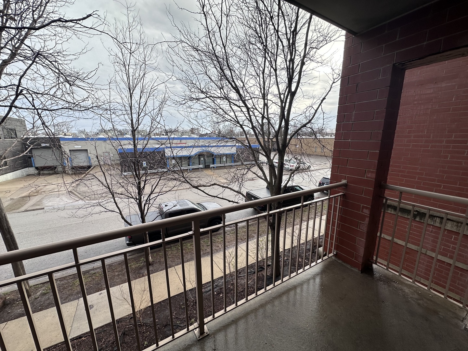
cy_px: 176
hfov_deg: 102.1
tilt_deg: -10.9
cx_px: 234
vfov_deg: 85.7
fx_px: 189
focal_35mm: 14
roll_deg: -0.8
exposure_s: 1/310
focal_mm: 2.22
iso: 40
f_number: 2.2
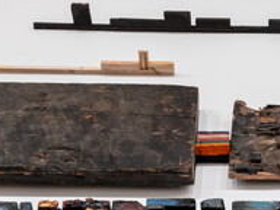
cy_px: 257
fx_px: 1456
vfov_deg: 8.2
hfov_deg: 10.8
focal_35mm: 180
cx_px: 325
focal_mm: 60
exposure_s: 2
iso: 100
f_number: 11
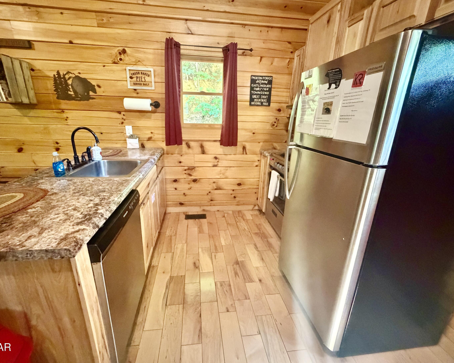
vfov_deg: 84.0
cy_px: 178
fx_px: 202
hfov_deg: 96.8
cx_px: 221
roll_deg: -2.0
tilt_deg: -17.7
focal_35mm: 15
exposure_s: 1/60
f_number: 2.2
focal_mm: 2.22
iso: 1250
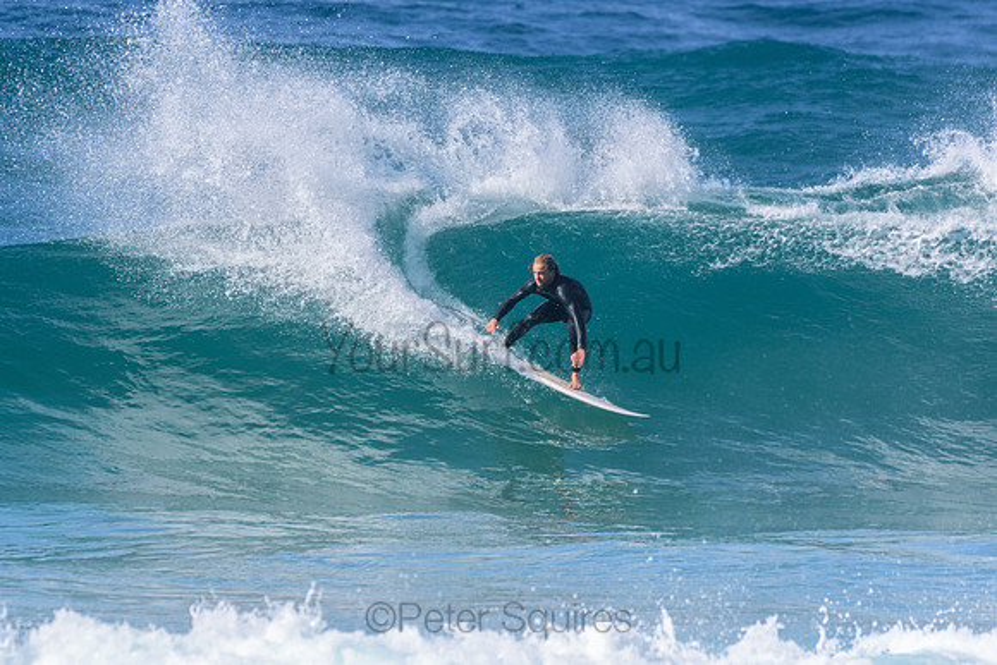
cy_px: 332
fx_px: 20775
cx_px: 498
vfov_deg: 1.8
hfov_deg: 2.7
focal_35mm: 750
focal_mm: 500
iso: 360
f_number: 5.6
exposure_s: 1/2000
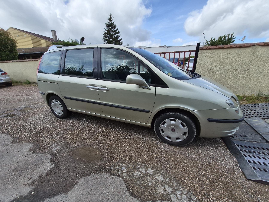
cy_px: 101
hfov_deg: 106.2
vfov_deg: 89.9
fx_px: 101
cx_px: 134
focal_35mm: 13
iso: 40
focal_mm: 1.74
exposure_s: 1/1667
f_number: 2.2
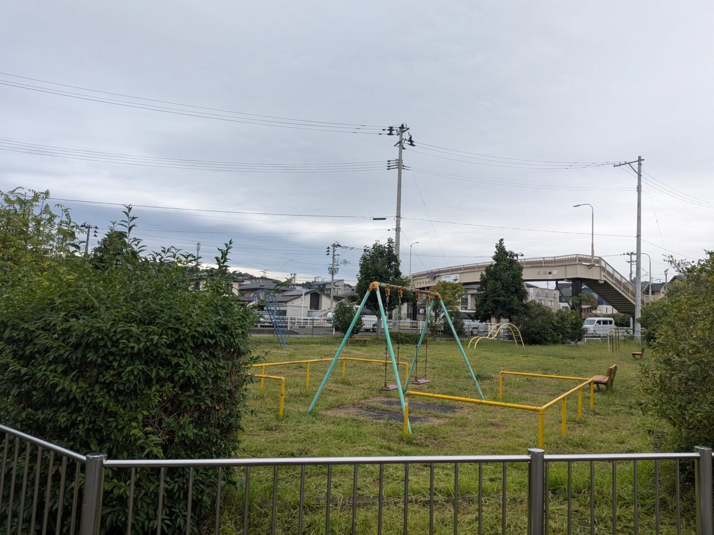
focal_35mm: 24
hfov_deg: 71.6
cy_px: 268
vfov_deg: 56.8
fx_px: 495
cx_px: 357
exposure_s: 1/560
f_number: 1.7
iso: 31
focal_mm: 4.53
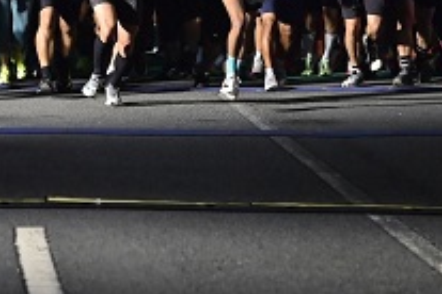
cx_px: -13
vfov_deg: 4.7
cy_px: -162
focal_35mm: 288
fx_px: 3536
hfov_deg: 7.1
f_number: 2.8
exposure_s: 1/1000
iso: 3200
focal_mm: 85
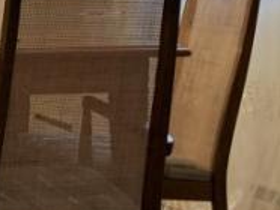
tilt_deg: -4.1
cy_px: 38
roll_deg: -0.6
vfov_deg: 10.4
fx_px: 1158
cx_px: -41
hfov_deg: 13.5
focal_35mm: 143
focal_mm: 4.25
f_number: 1.8
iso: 200
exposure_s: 1/60
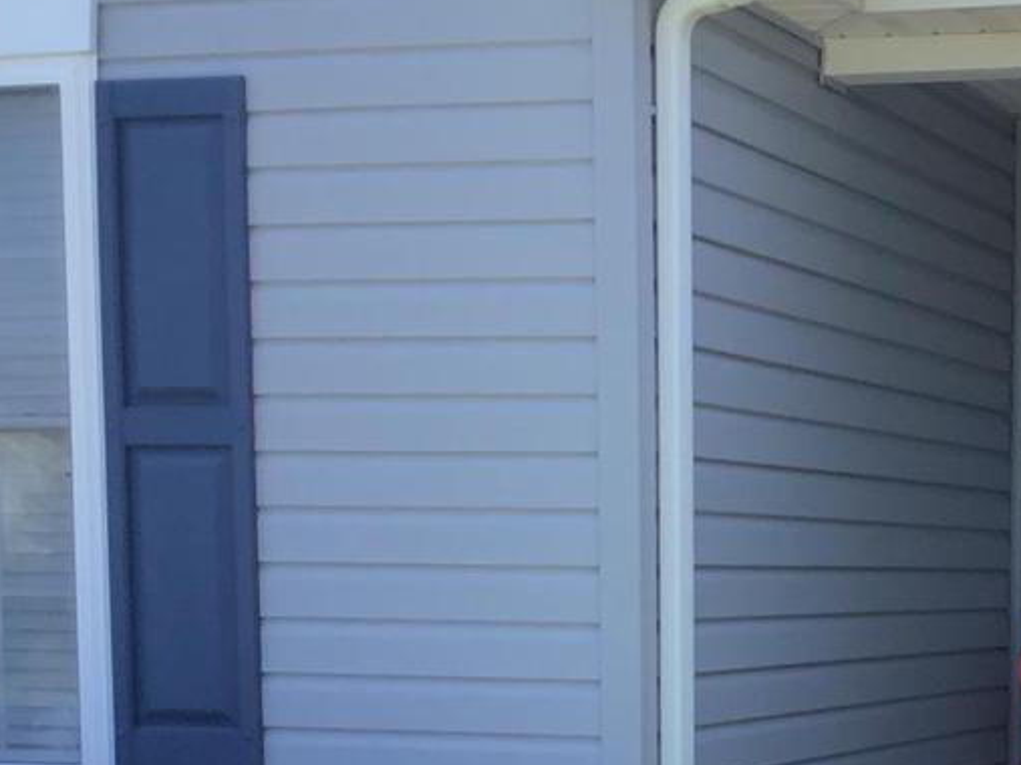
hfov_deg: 21.2
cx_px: 1108
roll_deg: +0.0
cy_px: 829
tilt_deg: -8.4
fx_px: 2595
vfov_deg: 16.3
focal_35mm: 88
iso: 25
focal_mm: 3.3
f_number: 2.4
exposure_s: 1/318
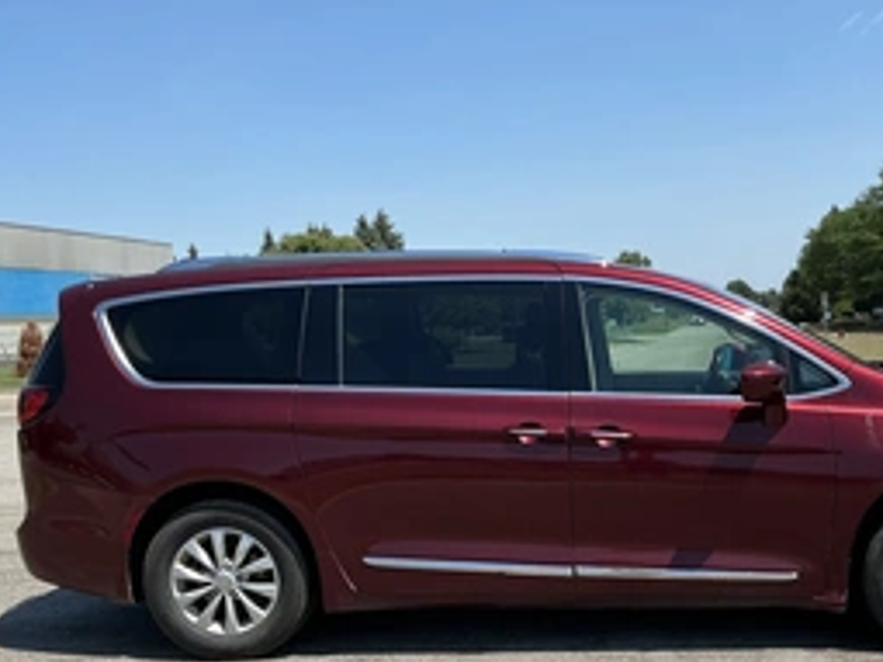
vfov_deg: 32.4
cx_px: 589
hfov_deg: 42.4
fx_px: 1122
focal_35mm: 44
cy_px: 471
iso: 25
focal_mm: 3
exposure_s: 1/1626
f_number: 1.8
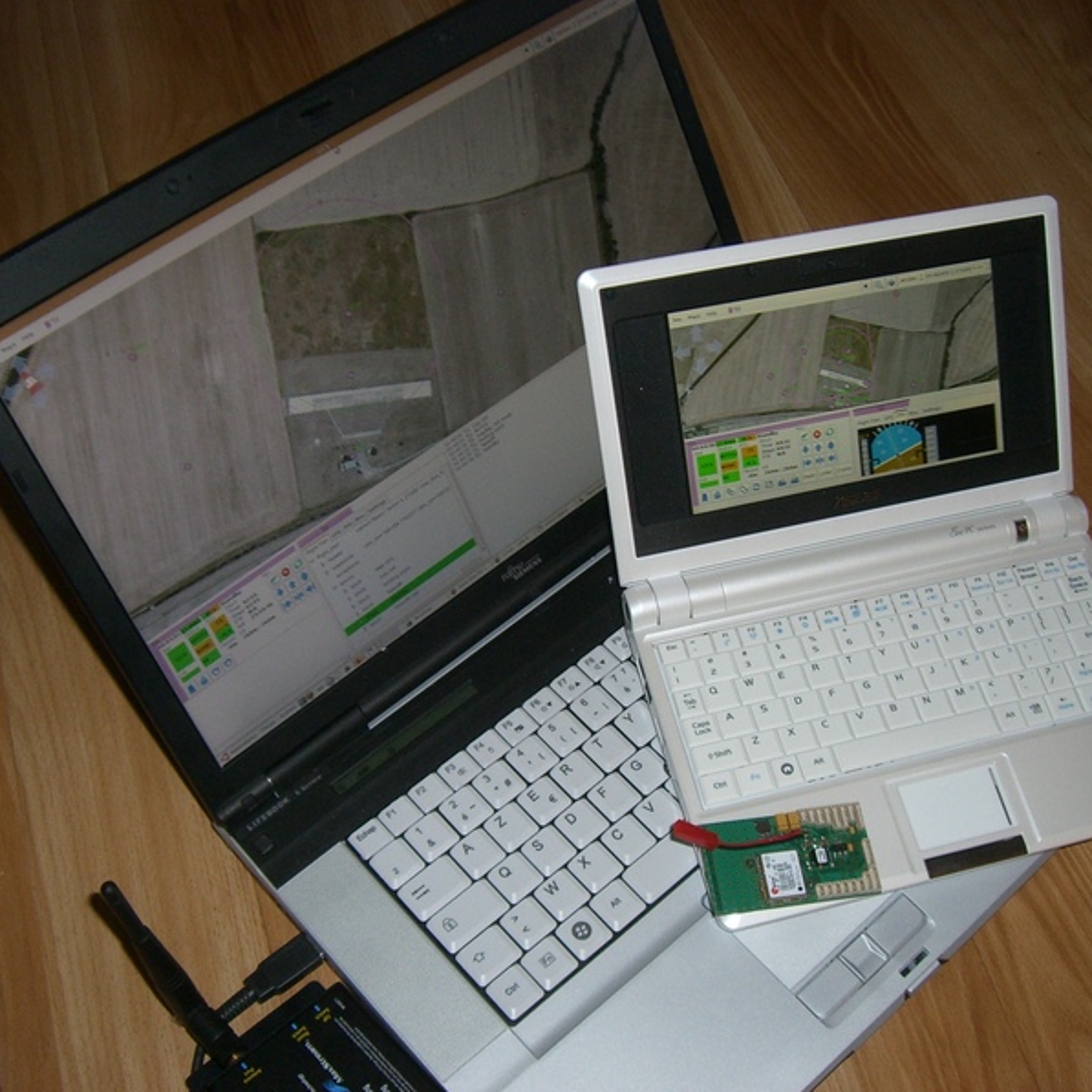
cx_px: 582
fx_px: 1606
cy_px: 547
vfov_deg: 37.6
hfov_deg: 37.5
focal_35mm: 45
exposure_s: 1/60
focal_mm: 6.2
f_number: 2.7
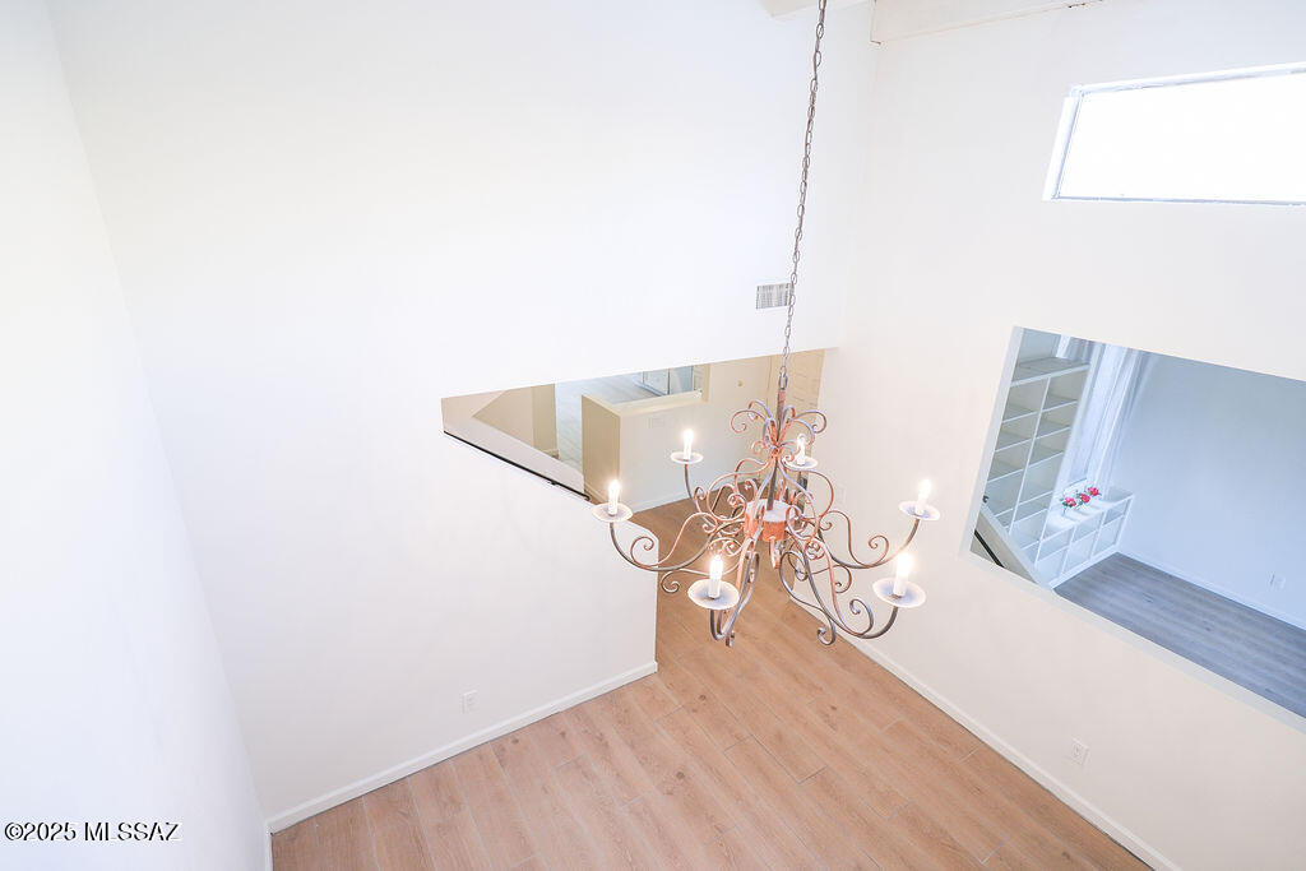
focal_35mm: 17
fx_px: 617
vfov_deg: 70.5
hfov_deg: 93.3
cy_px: 436
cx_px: 653
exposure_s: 1/56
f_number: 2.8
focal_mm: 11
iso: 250
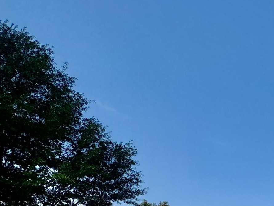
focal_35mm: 48
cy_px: 298
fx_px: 380
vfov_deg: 24.5
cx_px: 456
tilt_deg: +0.0
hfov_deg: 24.6
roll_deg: -2.5
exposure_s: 1/2674
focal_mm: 2.22
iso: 50
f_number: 2.2
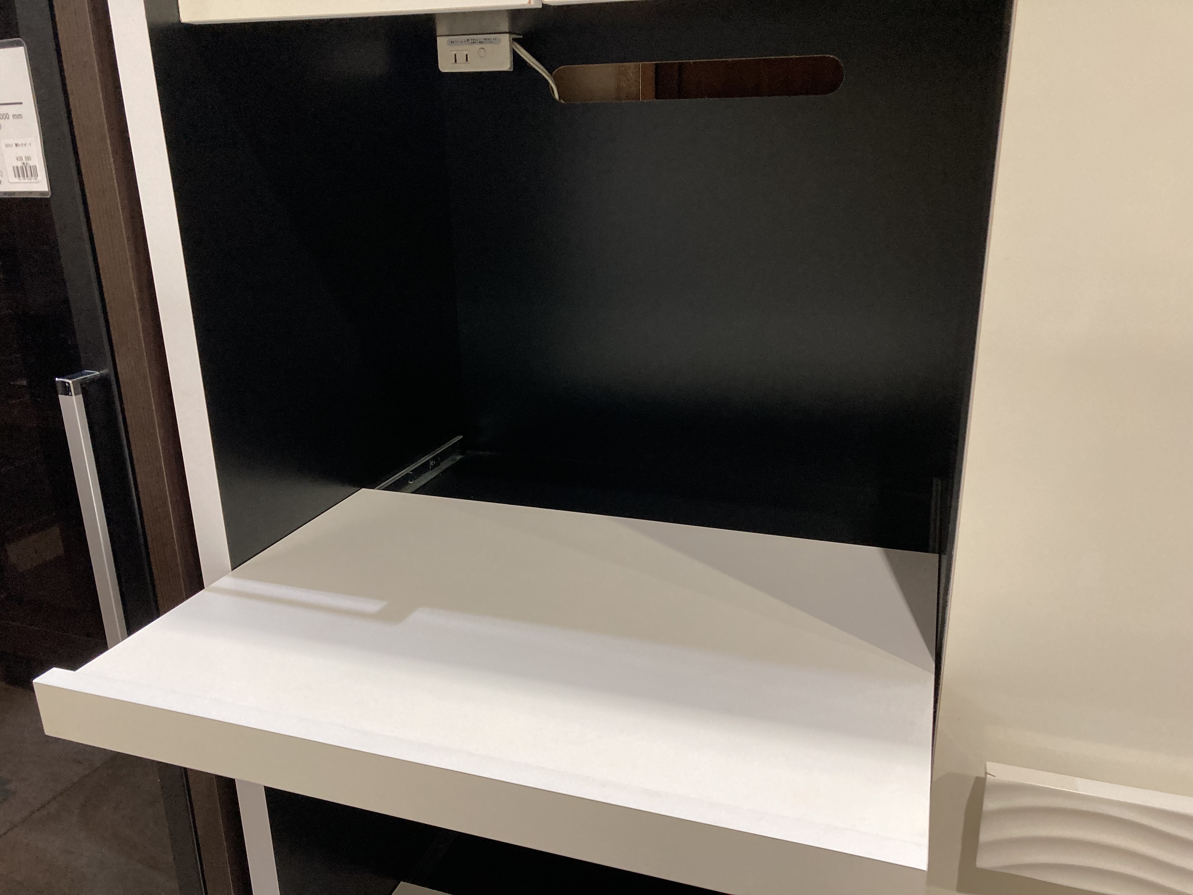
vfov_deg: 49.7
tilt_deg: -19.6
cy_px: 448
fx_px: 965
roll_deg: +0.7
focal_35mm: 28
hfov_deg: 63.4
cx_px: 596
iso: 200
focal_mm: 3.99
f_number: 1.8
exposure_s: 1/50
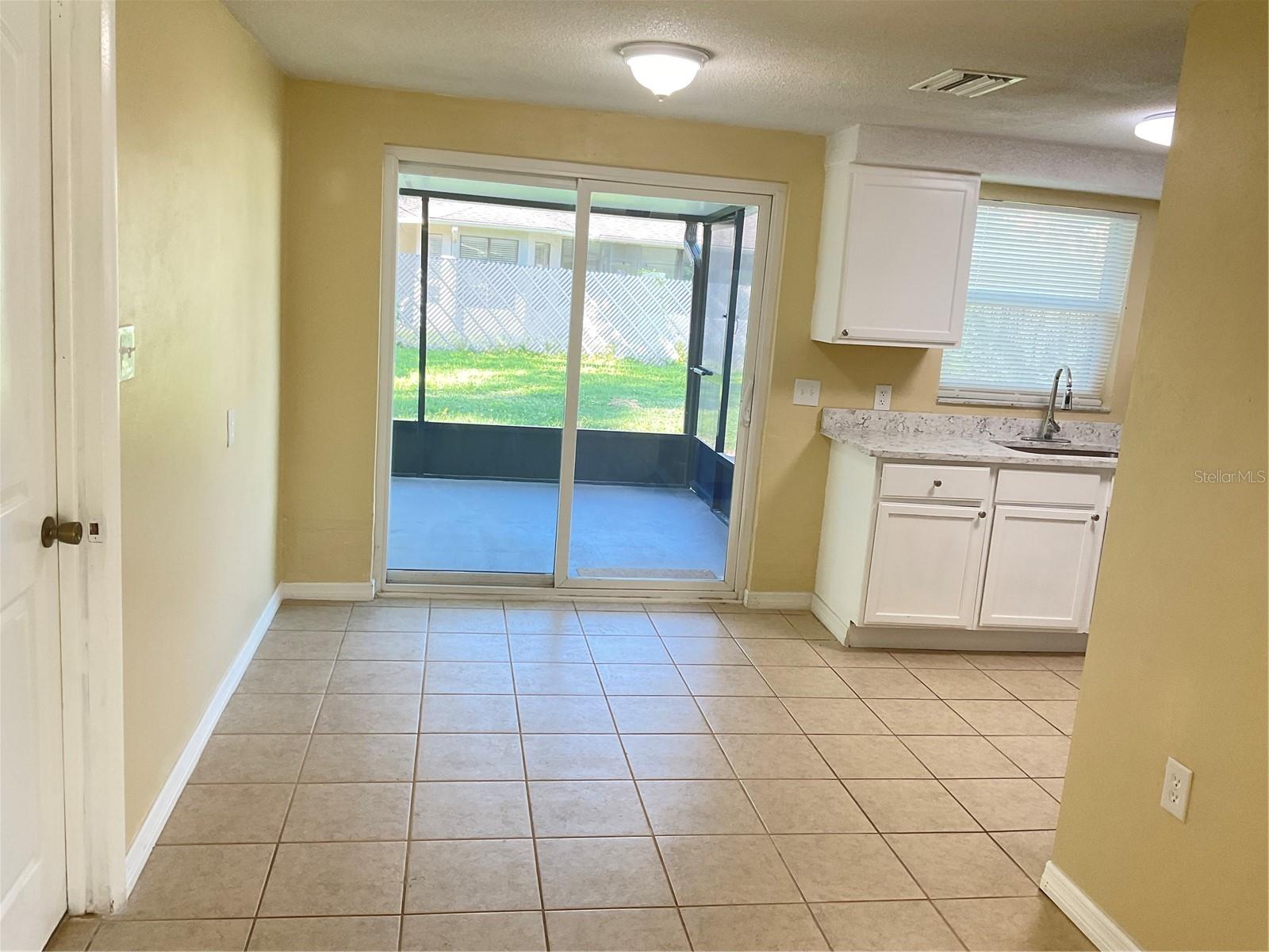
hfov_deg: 61.7
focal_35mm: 29
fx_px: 1063
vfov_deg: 48.2
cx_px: 634
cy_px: 476
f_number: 1.8
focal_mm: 3
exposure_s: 1/60
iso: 50
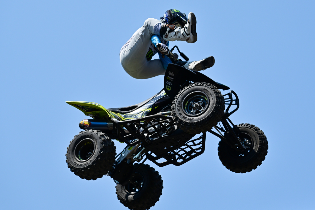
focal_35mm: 75
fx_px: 656
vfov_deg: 18.2
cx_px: 158
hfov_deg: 27.0
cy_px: 105
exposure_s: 1/2500
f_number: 4
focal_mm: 74
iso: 125
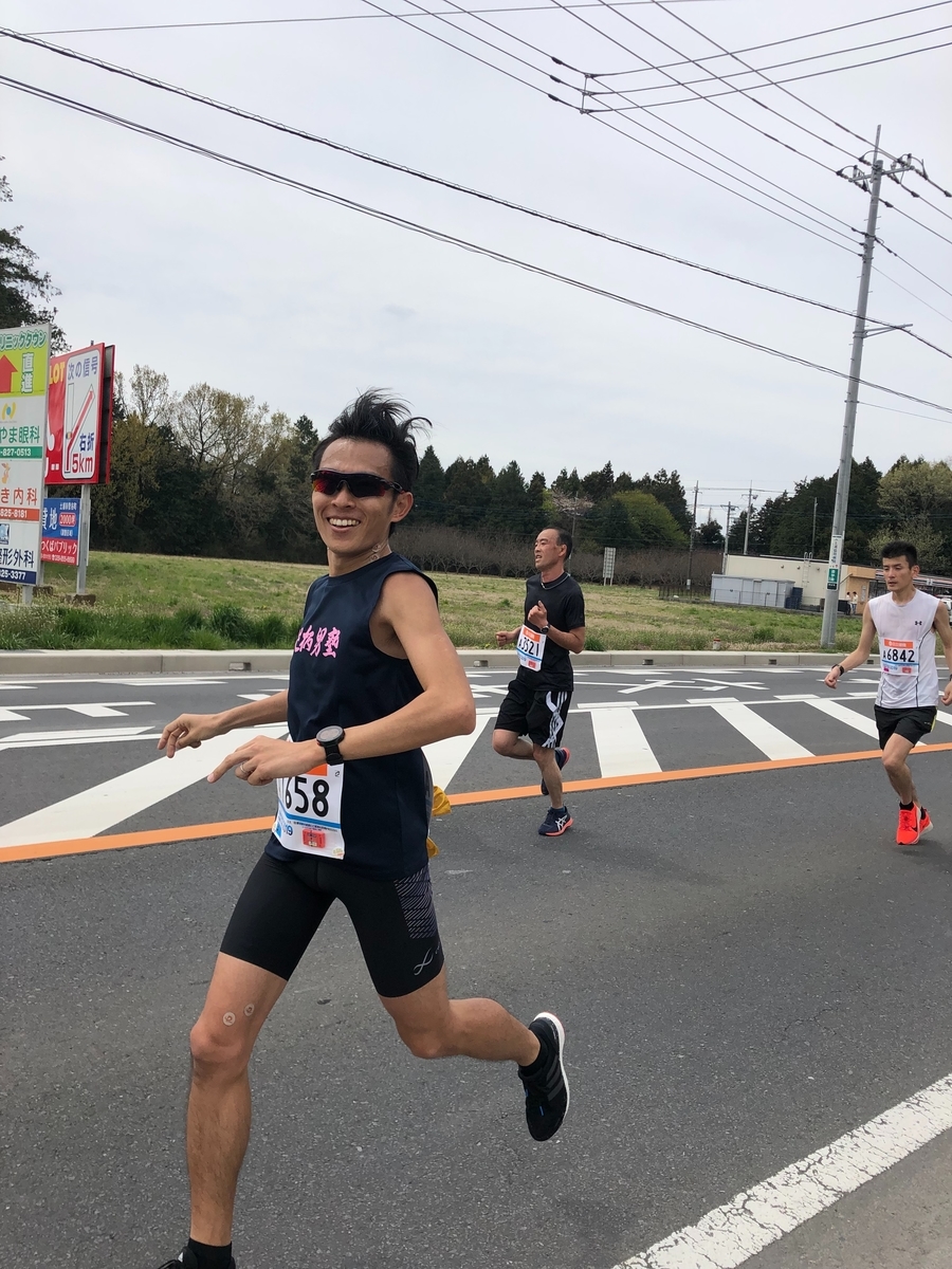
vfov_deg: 63.4
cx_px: 476
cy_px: 634
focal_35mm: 28
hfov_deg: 49.7
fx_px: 1027
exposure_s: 1/2525
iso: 20
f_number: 1.8
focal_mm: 4
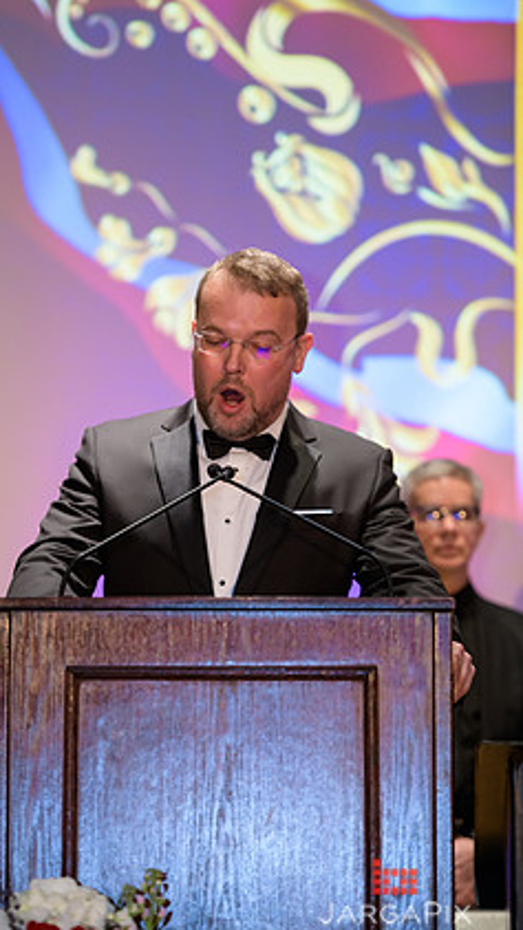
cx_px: 196
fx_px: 3999
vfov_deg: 13.3
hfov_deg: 7.5
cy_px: 476
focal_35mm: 162
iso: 1250
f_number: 3.2
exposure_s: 1/125
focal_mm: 145
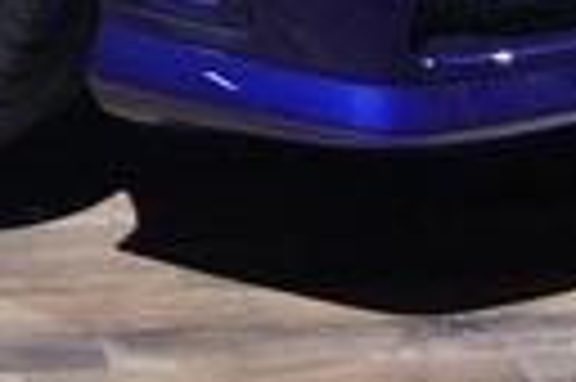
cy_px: -692
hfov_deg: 9.7
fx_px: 3292
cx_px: -328
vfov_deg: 6.2
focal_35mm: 206
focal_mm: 22
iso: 250
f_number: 4
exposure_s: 1/60
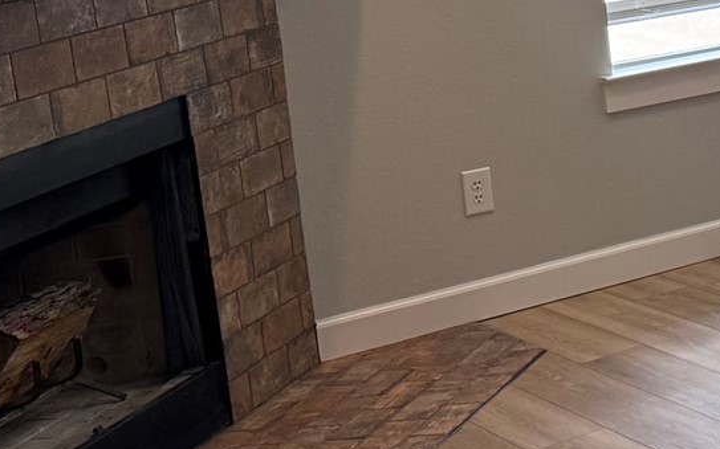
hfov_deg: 18.8
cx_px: 1111
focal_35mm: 96
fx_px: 1883
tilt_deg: -7.0
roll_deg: +4.1
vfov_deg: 13.4
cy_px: -23
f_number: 1.78
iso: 200
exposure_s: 1/224
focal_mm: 6.76
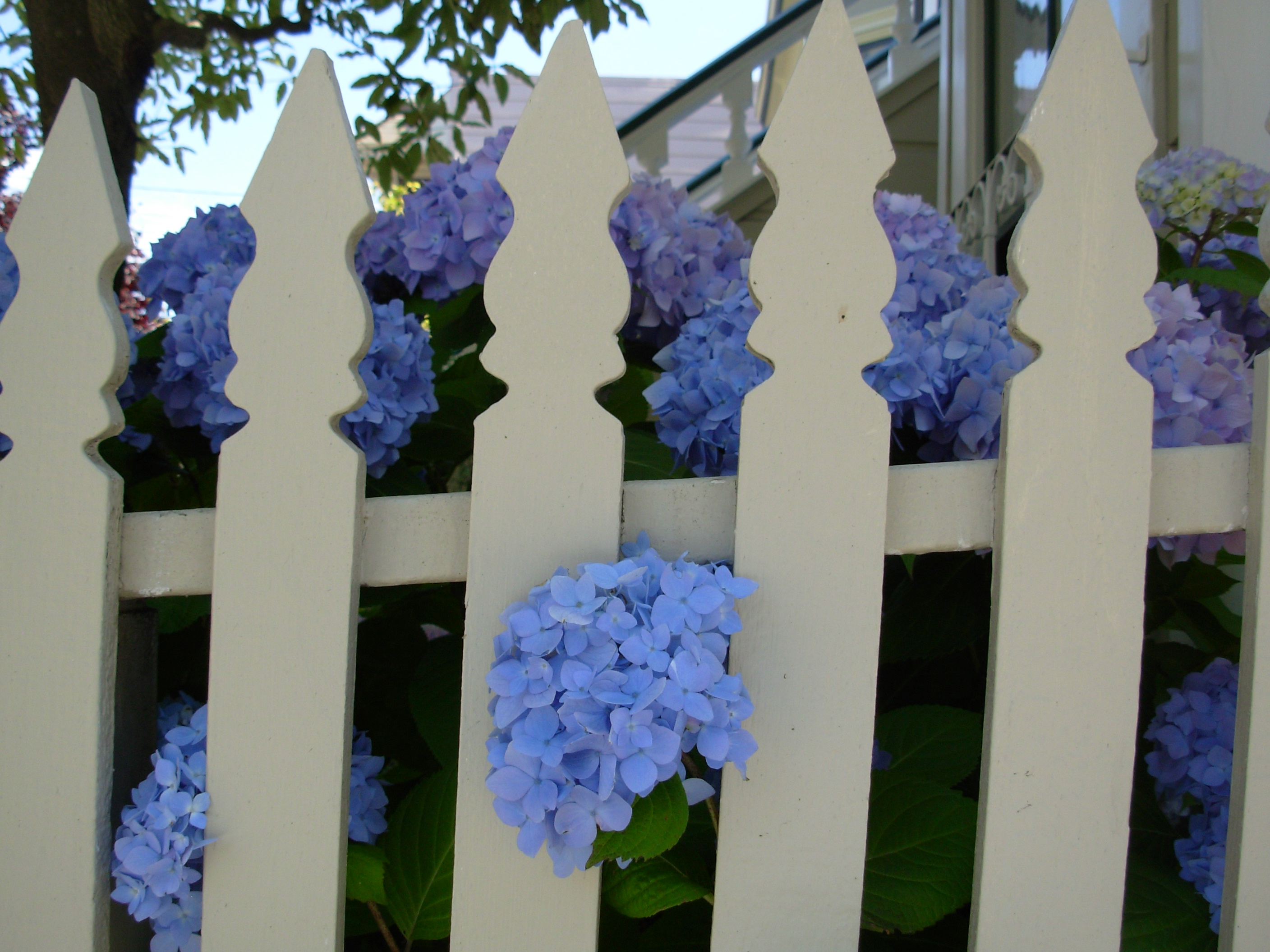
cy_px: 476
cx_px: 635
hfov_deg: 49.0
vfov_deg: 37.7
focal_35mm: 38
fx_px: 1394
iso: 50
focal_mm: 6.3
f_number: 2.9
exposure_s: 1/332
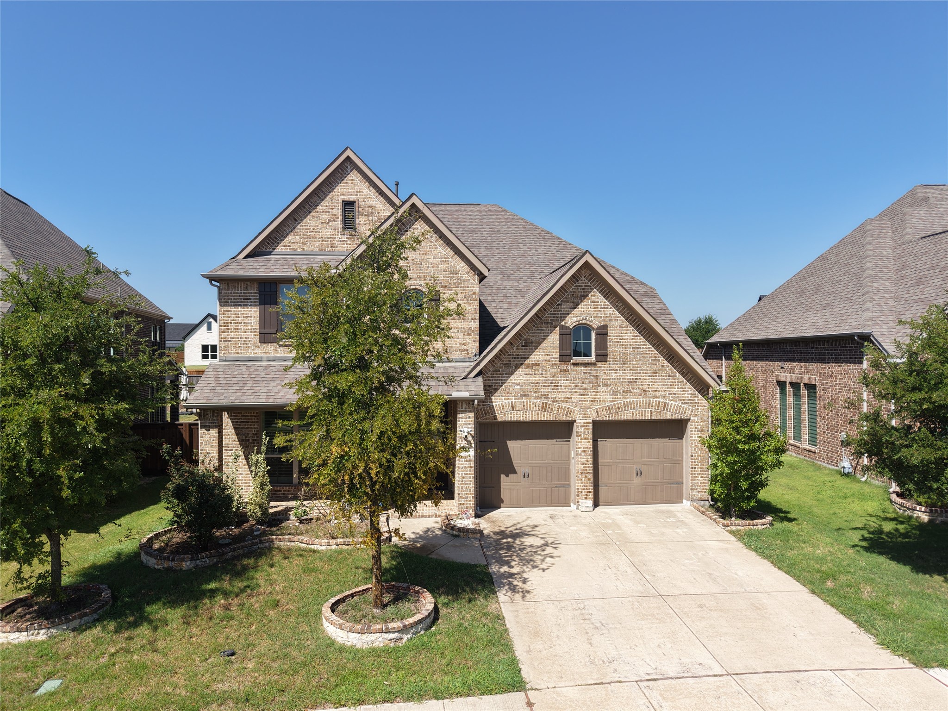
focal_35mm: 24
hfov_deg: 71.6
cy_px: 356
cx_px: 474
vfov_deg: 56.8
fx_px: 657
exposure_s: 1/3200
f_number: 1.8
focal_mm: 8.67
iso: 150
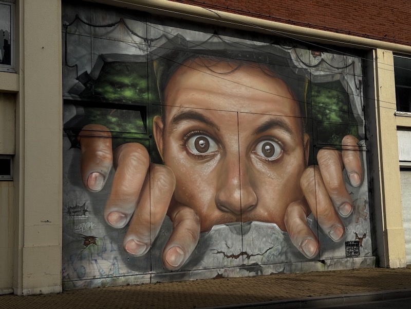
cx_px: 206
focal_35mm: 48
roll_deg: +1.9
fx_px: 570
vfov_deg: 30.3
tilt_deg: +6.1
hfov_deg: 39.7
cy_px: 154
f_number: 1.78
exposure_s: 1/5848
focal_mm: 6.76
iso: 64
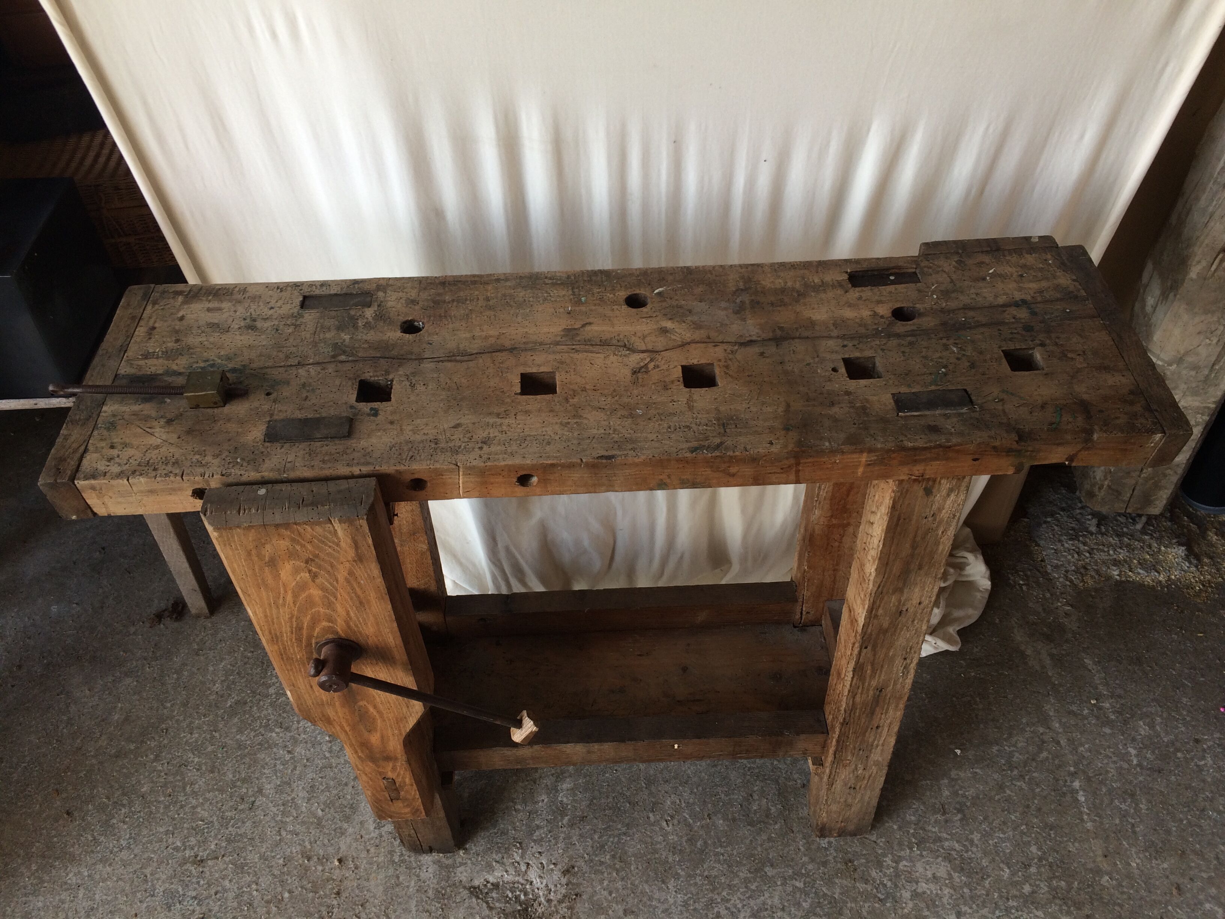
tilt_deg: -46.1
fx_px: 1026
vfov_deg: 48.2
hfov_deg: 61.7
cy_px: 460
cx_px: 612
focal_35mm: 29
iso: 32
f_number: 2.2
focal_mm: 4.15
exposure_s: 1/50
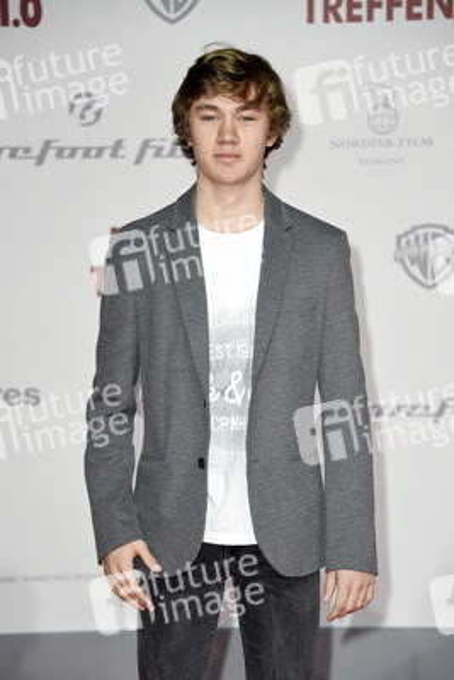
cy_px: 340
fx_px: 2362
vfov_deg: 16.4
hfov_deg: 11.0
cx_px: 227
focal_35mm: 125
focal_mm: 125
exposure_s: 1/250
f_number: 5.6
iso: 400
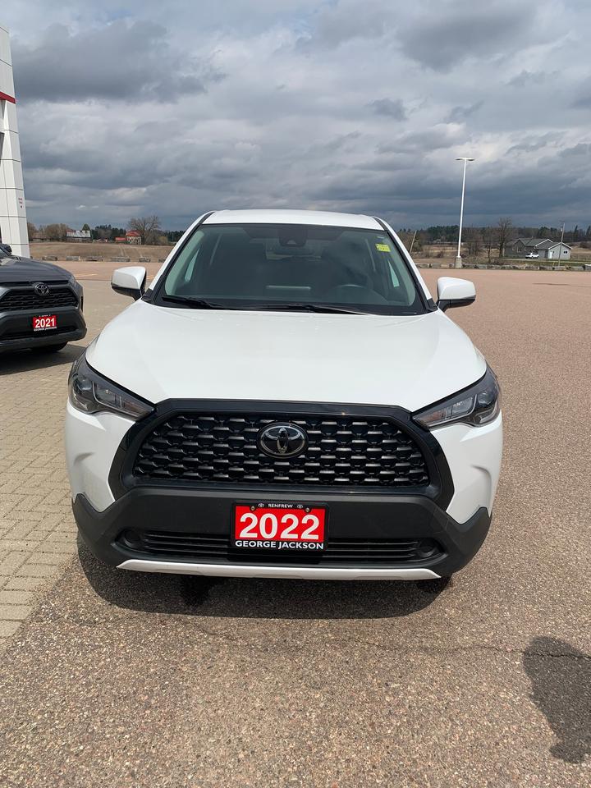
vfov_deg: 67.3
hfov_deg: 53.1
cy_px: 394
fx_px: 592
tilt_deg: -14.1
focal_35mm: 26
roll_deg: -0.4
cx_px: 296
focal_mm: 4.25
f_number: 1.8
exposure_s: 1/5405
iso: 25
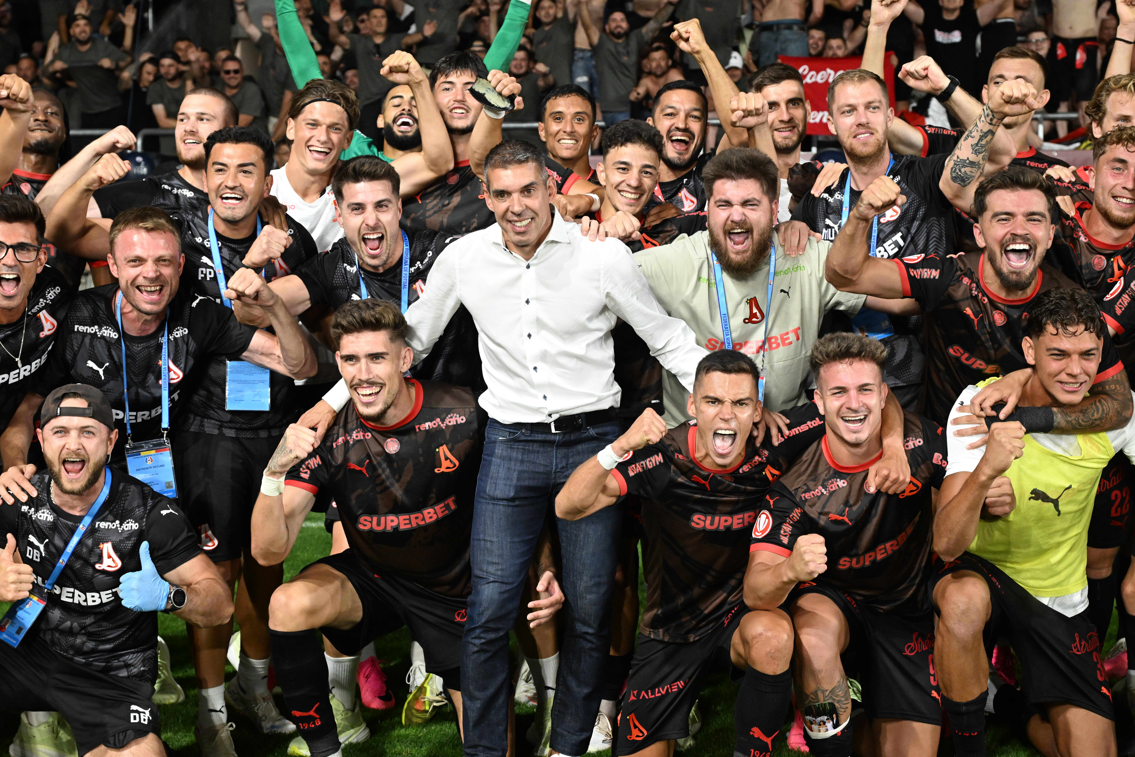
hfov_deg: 32.9
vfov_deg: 22.3
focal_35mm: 61
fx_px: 1923
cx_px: 568
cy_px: 378
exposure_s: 1/1000
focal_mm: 61
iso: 4000
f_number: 5.6
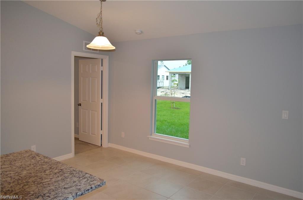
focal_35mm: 27
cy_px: 100
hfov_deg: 67.5
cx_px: 152
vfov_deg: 47.7
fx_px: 227
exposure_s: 1/60
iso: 500
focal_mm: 18
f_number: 3.5
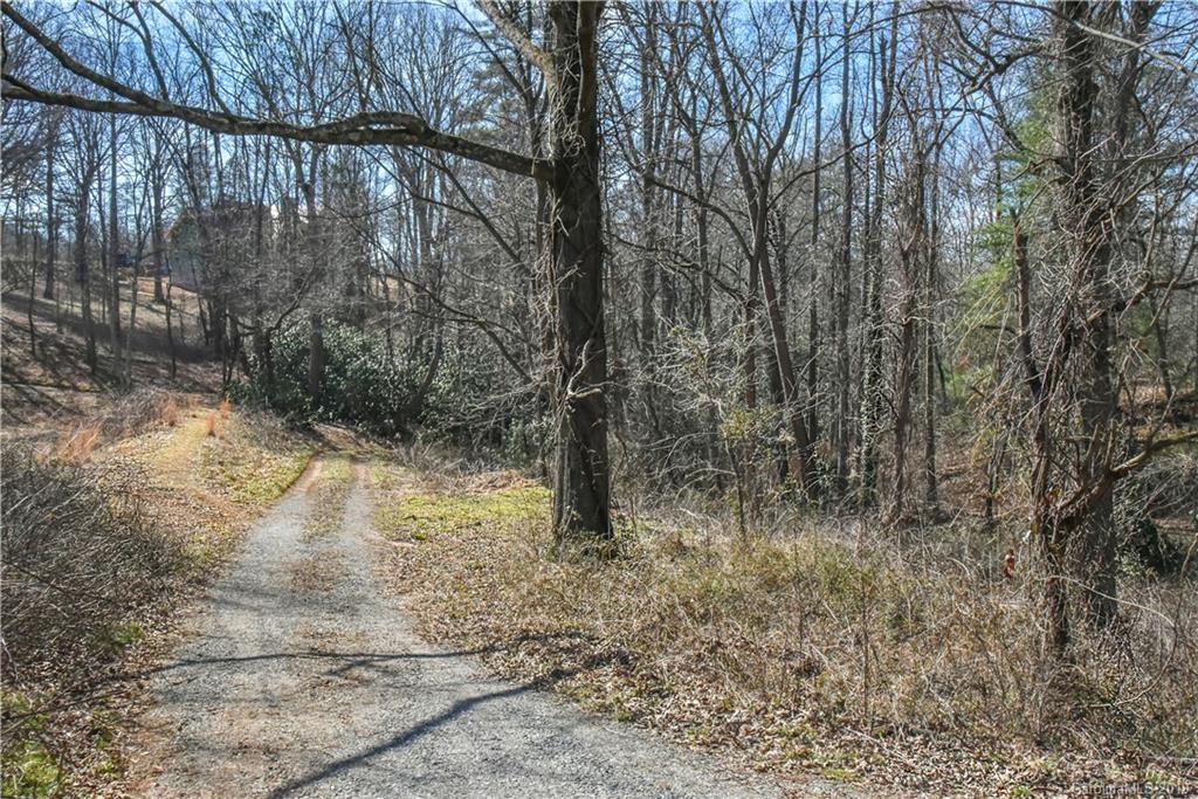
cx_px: 599
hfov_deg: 54.4
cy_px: 400
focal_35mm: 35
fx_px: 1165
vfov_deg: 37.9
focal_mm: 35
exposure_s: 1/500
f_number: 22
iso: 4000
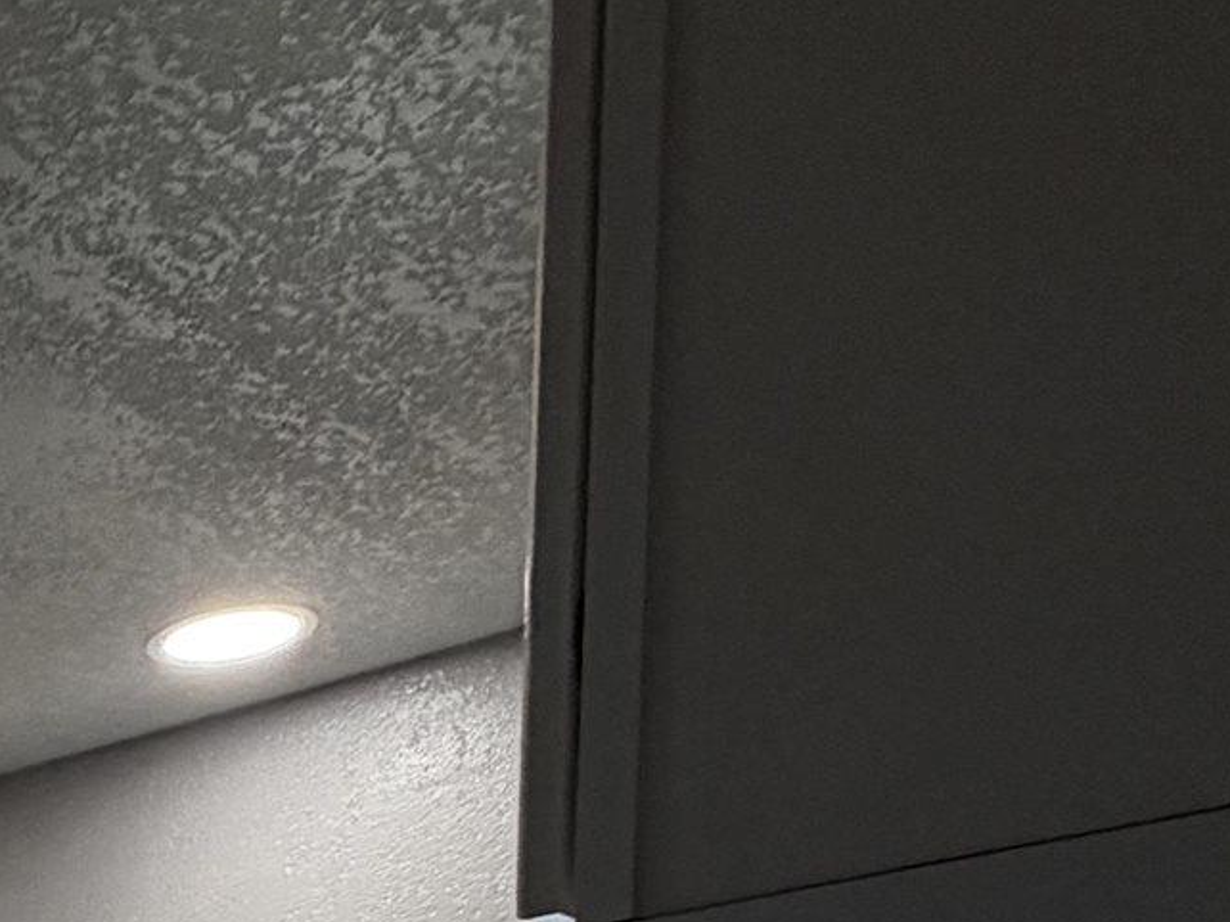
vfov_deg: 17.1
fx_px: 2380
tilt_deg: -4.1
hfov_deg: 21.5
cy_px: 1762
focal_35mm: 67
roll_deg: +1.8
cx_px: -847
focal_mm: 2.22
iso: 250
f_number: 2.2
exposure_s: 1/120
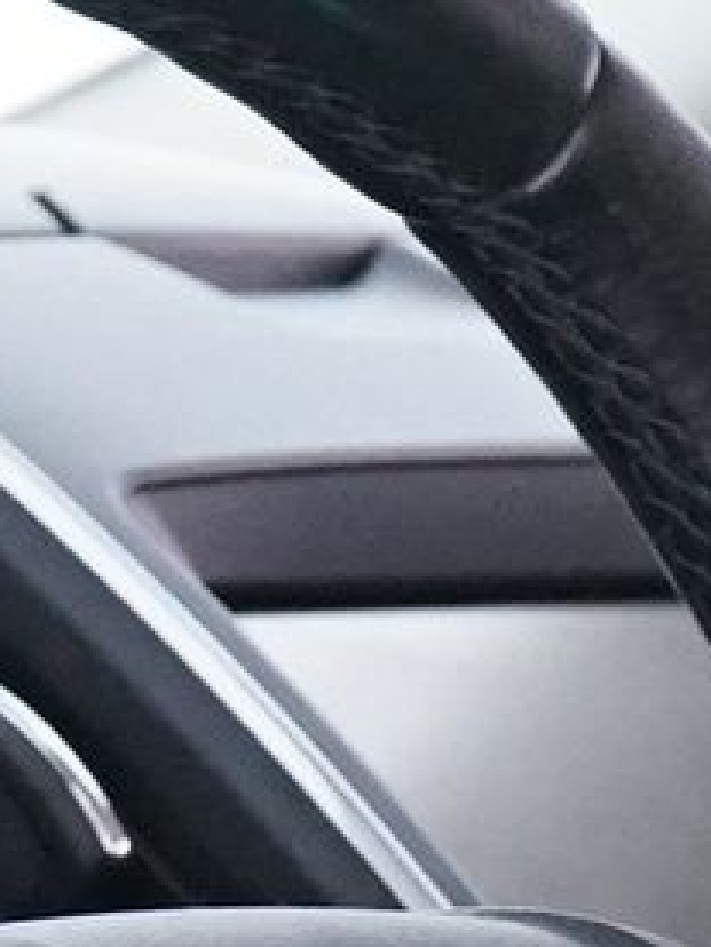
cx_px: -86
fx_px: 15227
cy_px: 2028
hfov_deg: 2.7
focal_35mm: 556
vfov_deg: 3.5
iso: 4000
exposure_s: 1/10
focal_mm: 64
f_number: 6.3
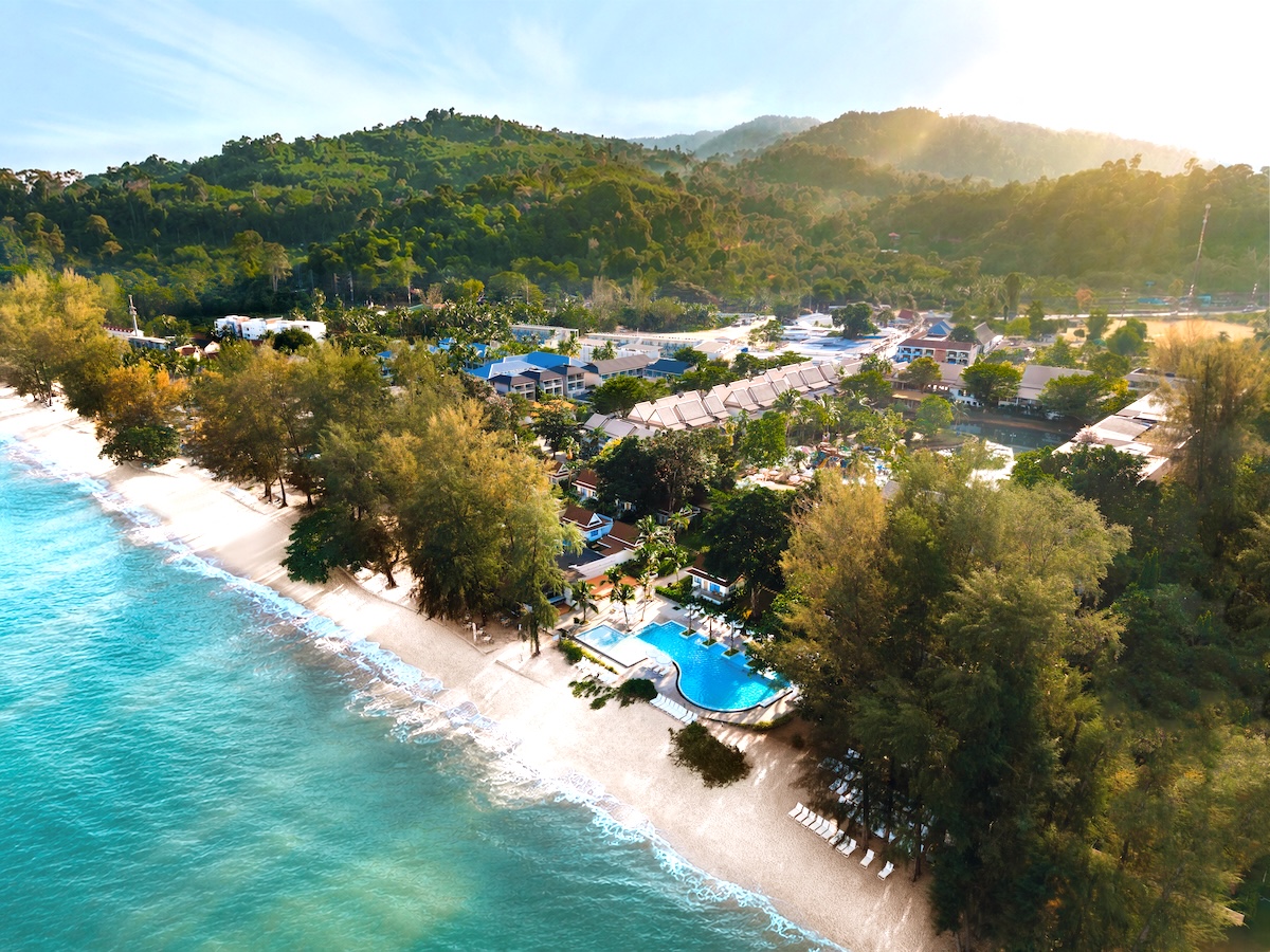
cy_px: 476
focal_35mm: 24
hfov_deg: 71.6
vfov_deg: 56.8
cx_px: 635
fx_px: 881
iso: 200
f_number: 1.8
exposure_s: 1/240
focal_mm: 8.67
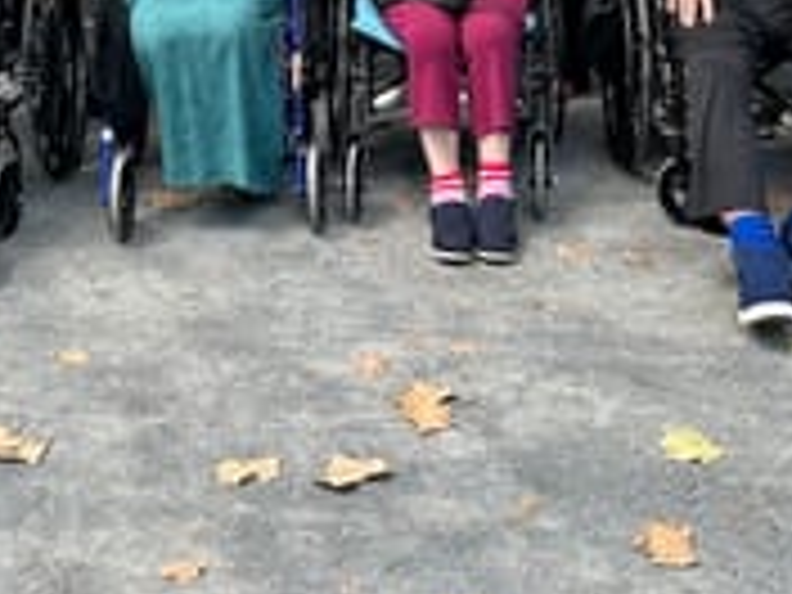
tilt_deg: -9.9
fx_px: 1350
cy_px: -54
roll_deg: +1.8
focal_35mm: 59
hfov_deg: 32.7
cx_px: 414
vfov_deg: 23.4
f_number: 1.5
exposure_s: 1/150
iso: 32
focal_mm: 5.7
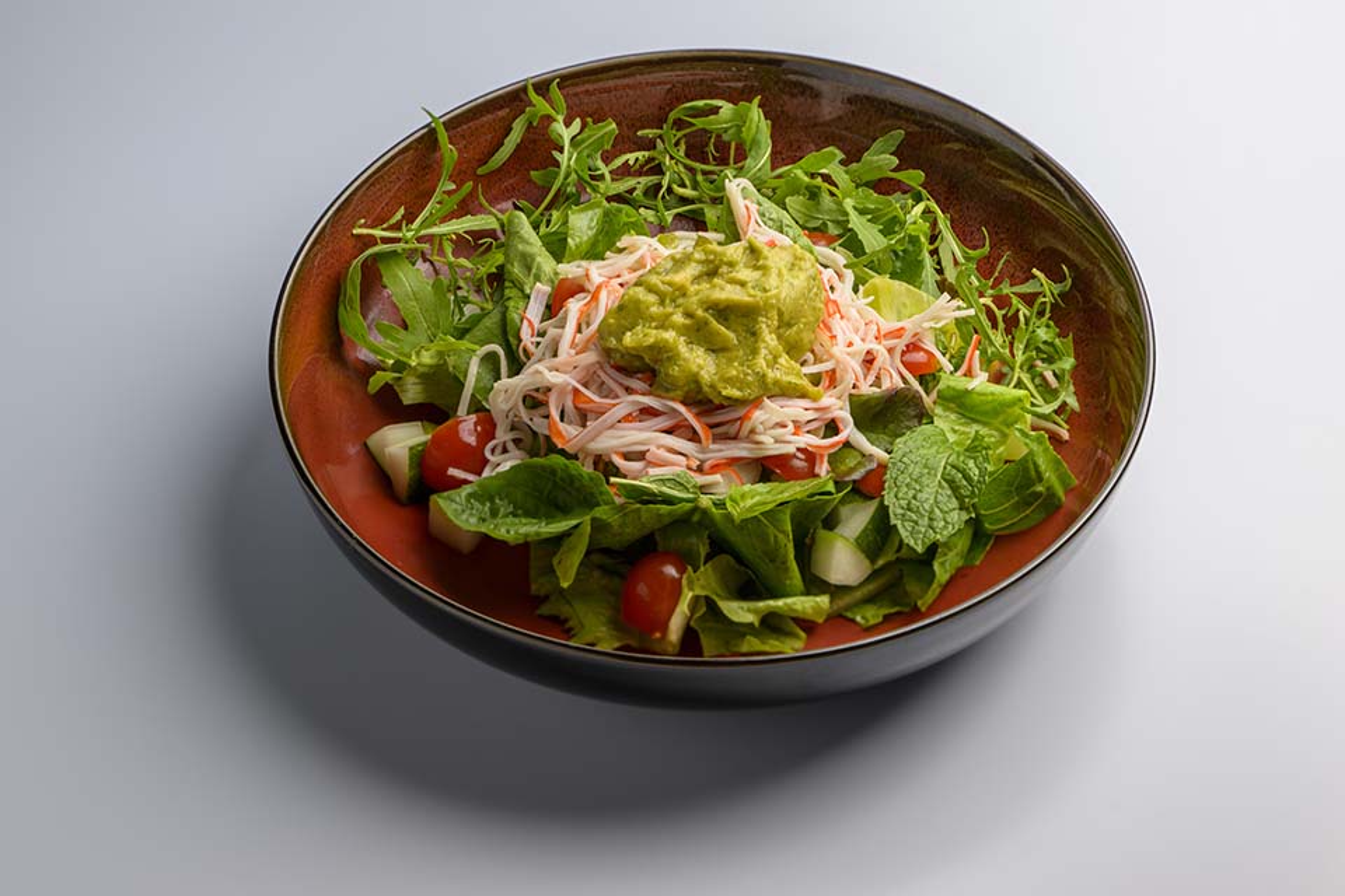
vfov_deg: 16.1
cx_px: 672
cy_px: 448
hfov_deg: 23.9
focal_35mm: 85
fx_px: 3175
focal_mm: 85
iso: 80
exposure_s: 1/200
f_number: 8.5
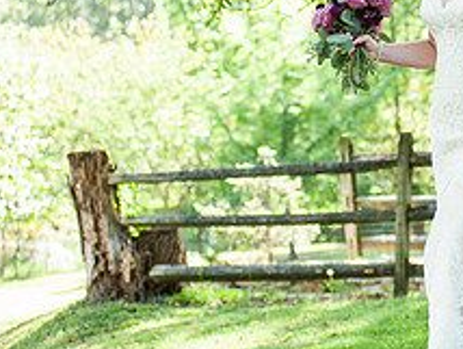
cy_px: 59
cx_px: 498
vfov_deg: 7.1
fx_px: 2785
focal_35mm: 208
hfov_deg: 9.4
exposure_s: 1/160
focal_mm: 80
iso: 160
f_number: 3.2
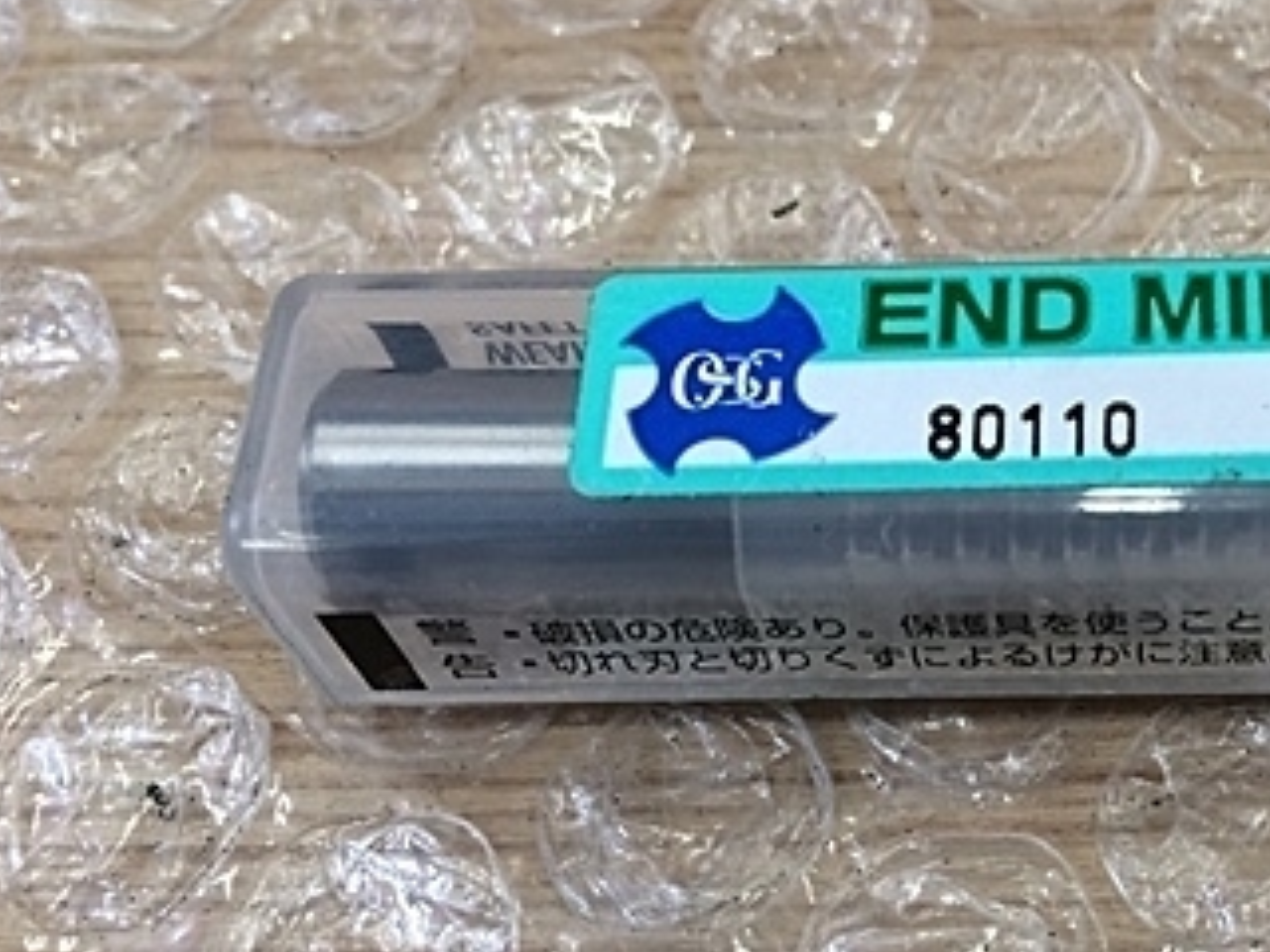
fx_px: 2128
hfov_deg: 31.4
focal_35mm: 58
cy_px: 484
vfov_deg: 25.2
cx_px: 1183
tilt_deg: -59.1
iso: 32
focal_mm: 4.15
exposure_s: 1/30
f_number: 2.2
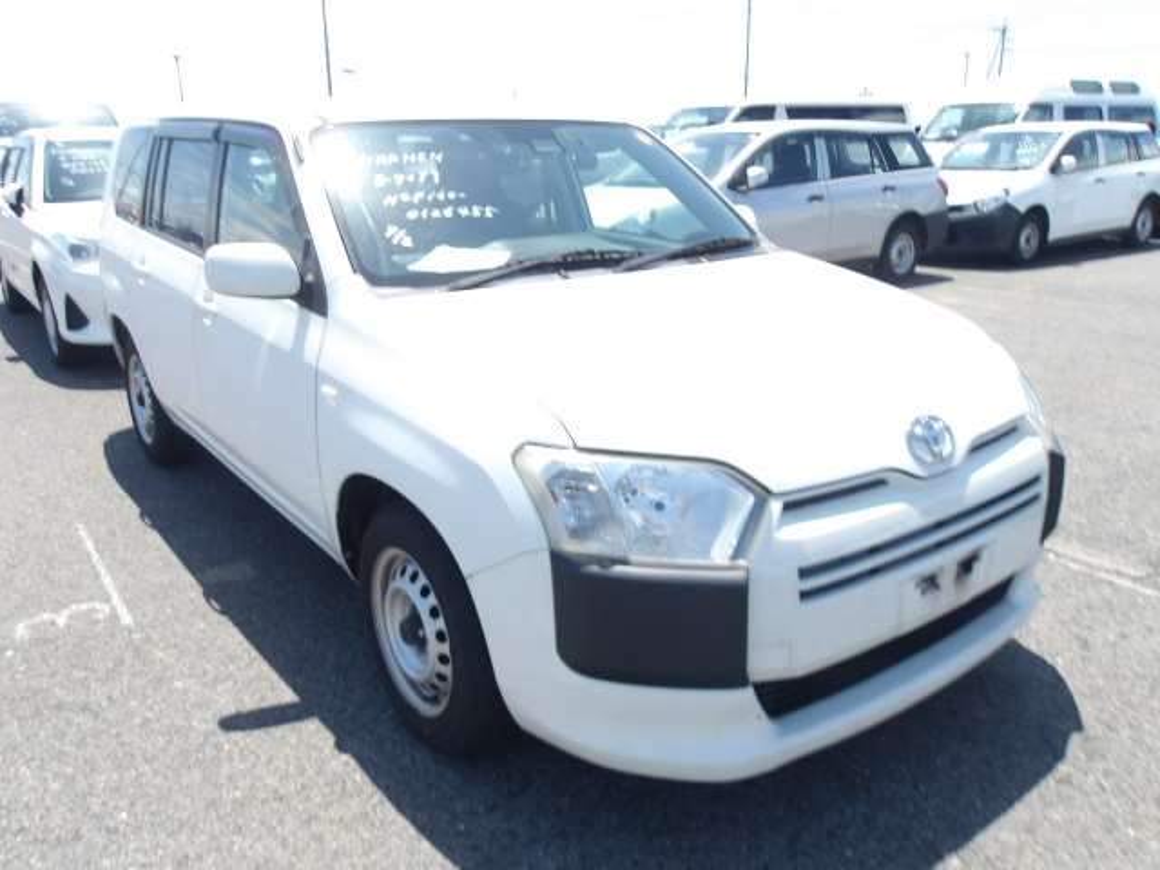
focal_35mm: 27
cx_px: 580
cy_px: 435
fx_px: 905
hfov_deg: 65.3
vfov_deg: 51.4
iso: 100
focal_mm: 4.9
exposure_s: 1/60
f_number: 10.4
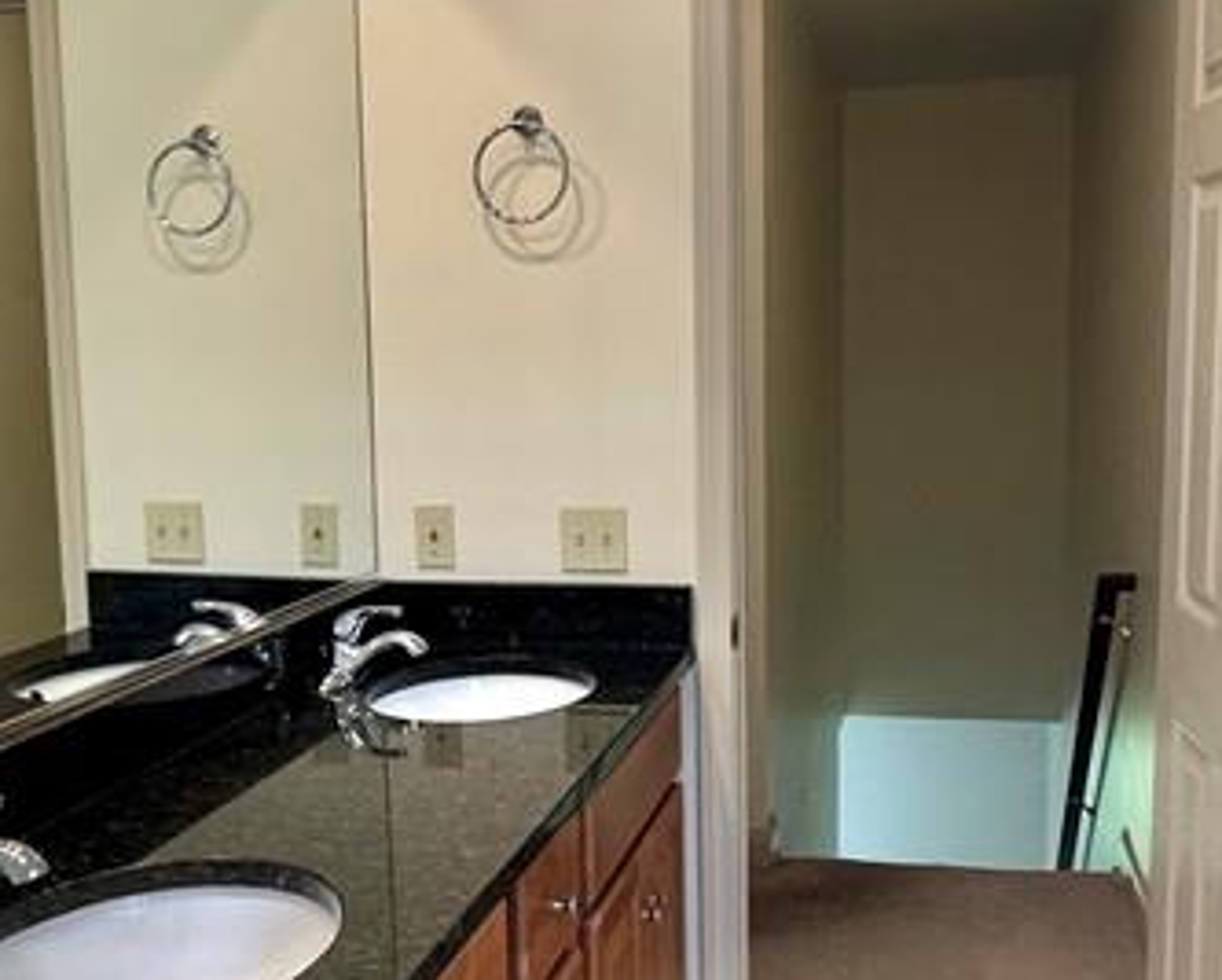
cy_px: 543
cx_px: 554
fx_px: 1520
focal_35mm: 42
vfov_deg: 35.7
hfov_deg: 43.7
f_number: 2.2
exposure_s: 1/120
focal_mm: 2.22
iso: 200
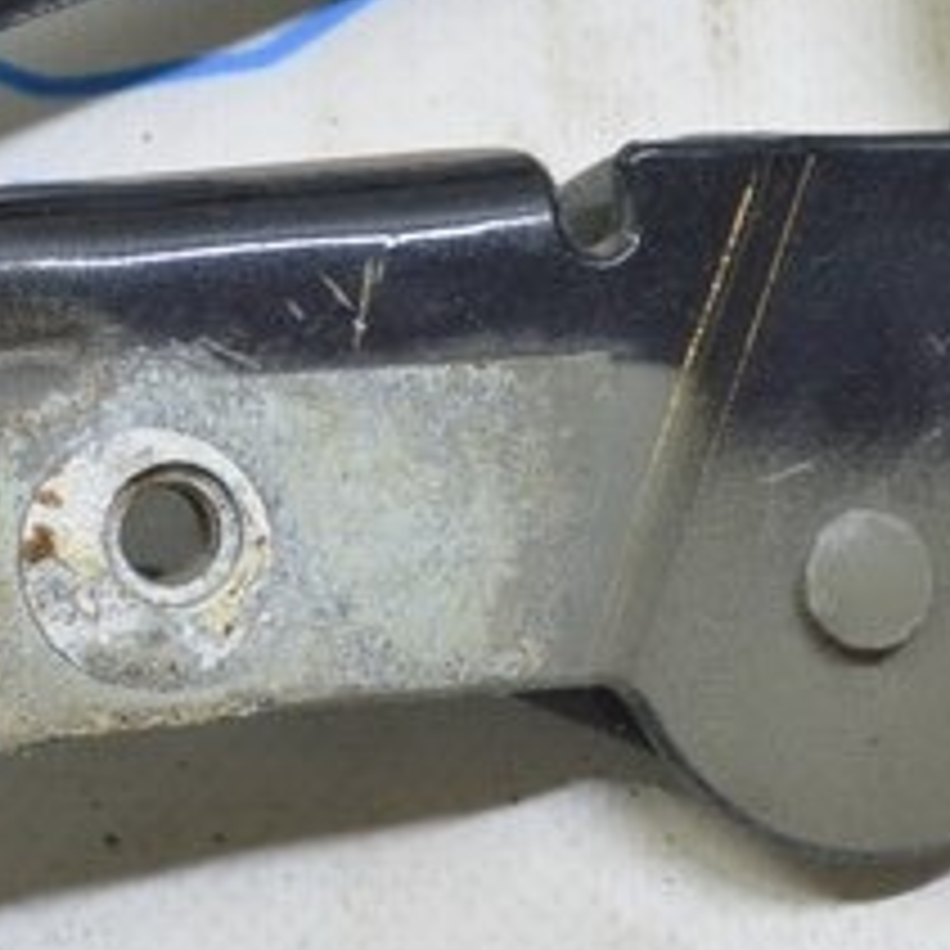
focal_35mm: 161
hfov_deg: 10.8
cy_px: -299
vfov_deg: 10.6
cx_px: 14
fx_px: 4999
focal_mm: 26
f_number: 5.6
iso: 400
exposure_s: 1/20
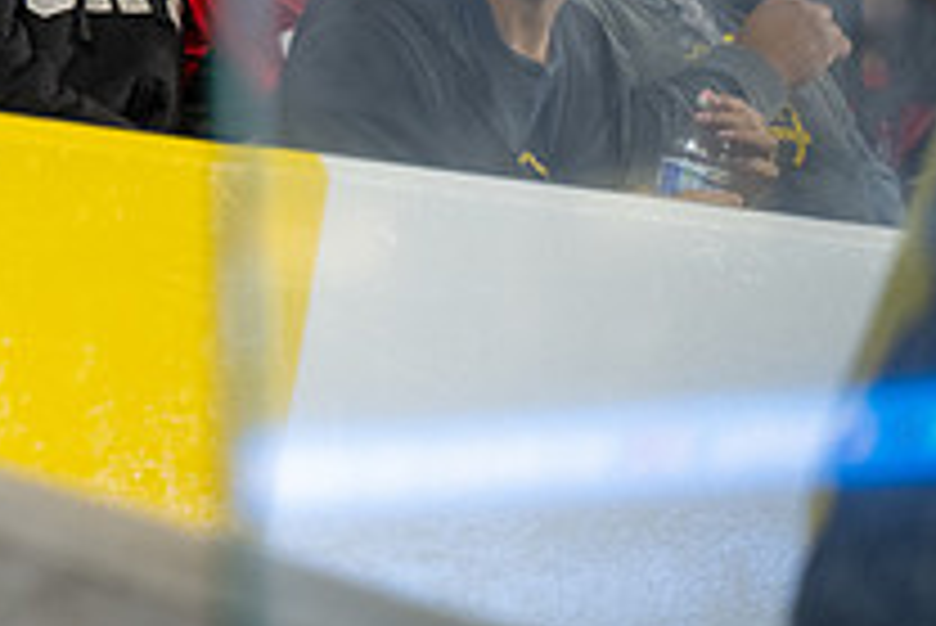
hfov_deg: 5.7
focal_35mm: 362
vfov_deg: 3.8
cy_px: -205
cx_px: -315
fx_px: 9418
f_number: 2.8
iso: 2000
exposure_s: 1/200
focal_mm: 130
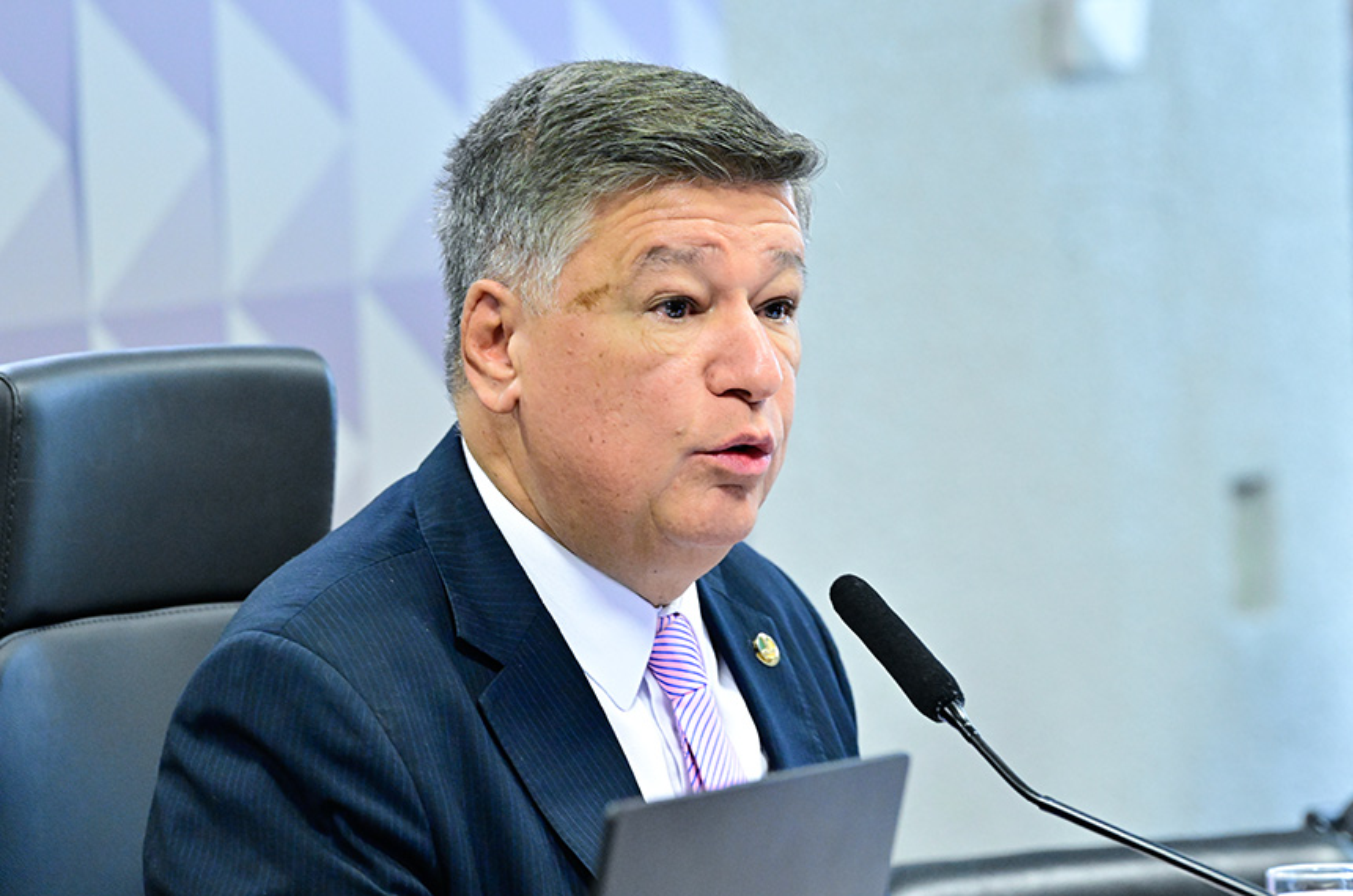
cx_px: 676
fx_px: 7503
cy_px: 448
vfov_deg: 6.8
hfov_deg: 10.3
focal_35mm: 200
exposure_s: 1/160
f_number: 5
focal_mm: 200
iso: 5000
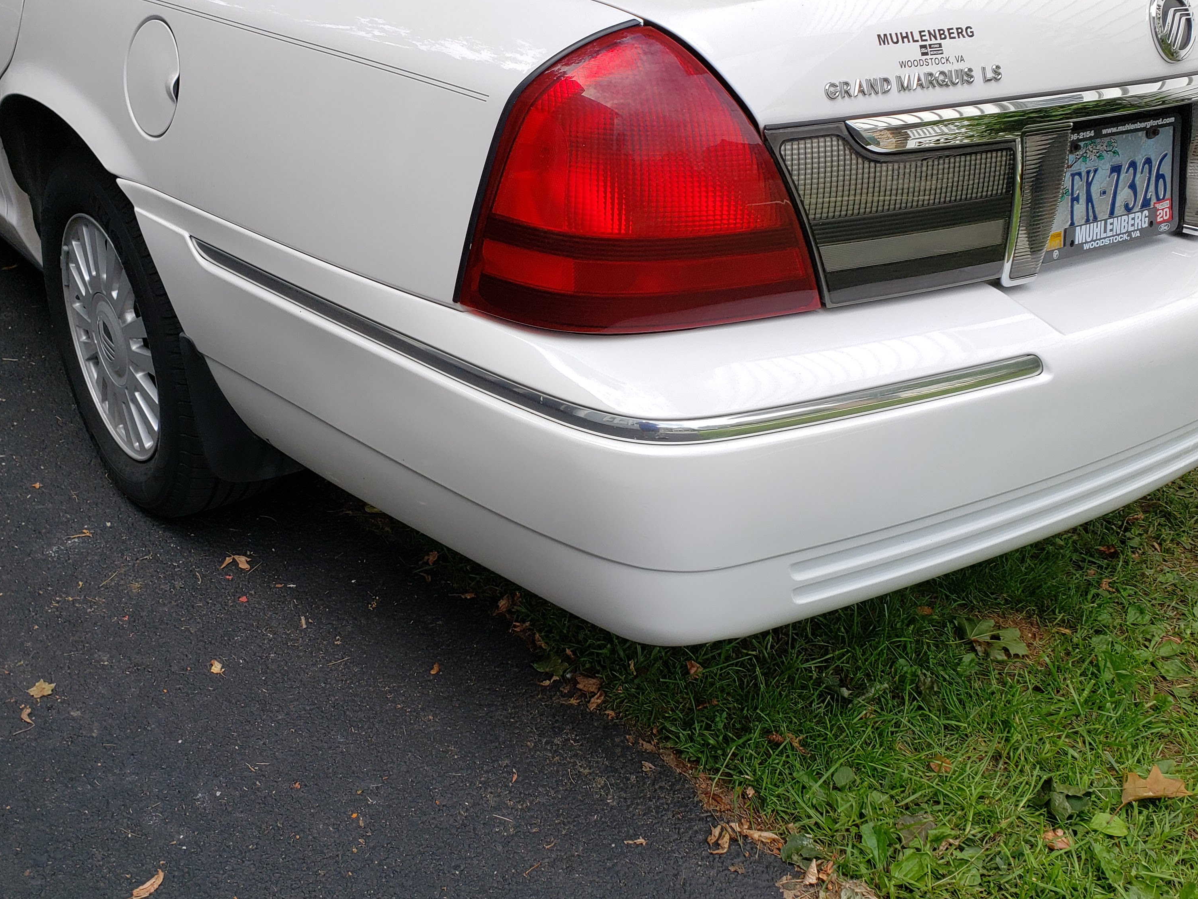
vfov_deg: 40.7
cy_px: 454
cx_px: 524
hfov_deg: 52.5
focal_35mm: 35
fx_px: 1211
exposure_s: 1/594
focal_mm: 4.3
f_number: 2.4
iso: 50
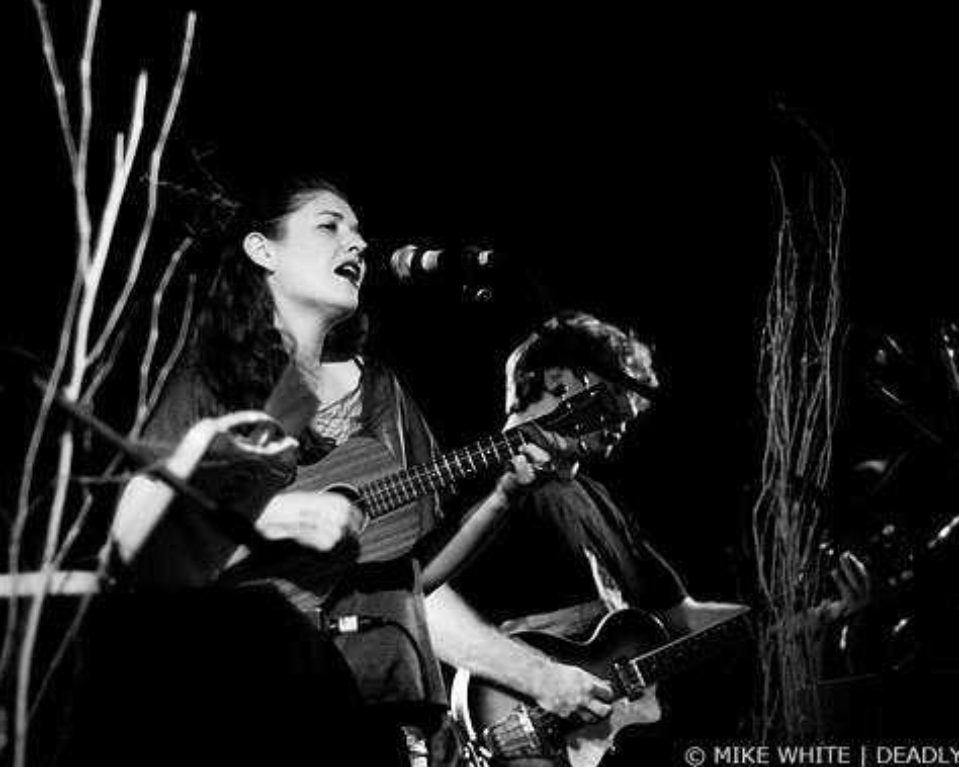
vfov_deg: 17.9
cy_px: 384
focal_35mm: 86
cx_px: 546
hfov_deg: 22.2
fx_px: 2440
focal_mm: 50
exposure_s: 1/50
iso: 1000
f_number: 1.8
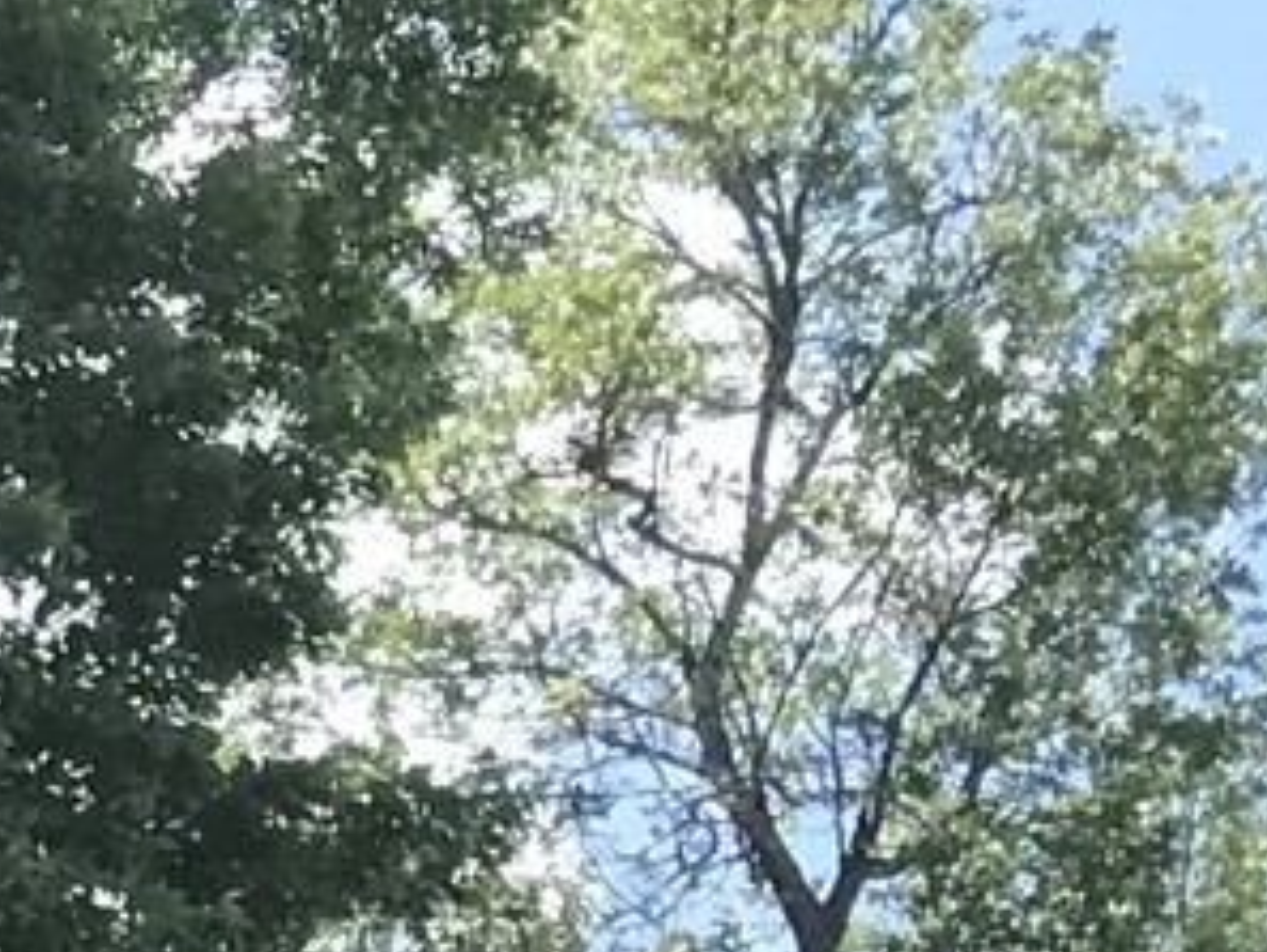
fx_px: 7067
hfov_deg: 9.1
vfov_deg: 7.0
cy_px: 2796
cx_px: -1843
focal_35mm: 193
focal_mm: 3.99
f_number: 1.8
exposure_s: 1/948
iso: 20
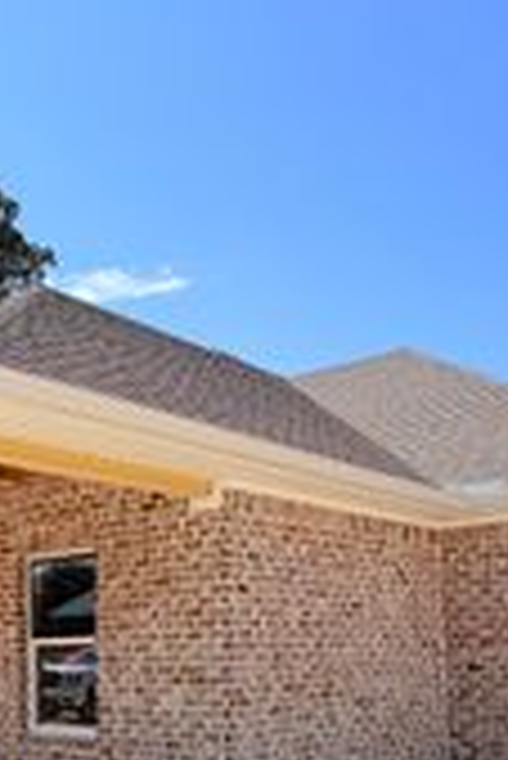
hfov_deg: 30.8
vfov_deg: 43.8
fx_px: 908
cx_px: 144
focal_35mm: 43
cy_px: 578
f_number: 2.2
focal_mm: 2.22
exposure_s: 1/1368
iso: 25
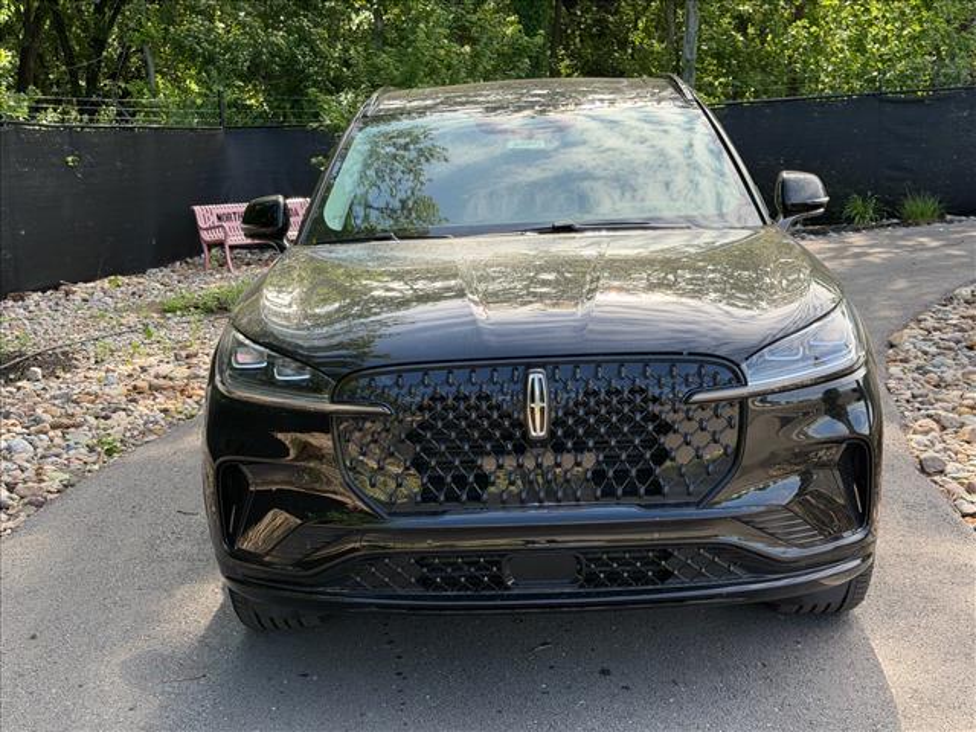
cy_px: 366
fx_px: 1353
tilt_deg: -10.5
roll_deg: -0.2
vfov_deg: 30.3
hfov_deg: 39.7
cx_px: 488
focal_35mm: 48
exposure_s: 1/951
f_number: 1.78
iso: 80
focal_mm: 6.76
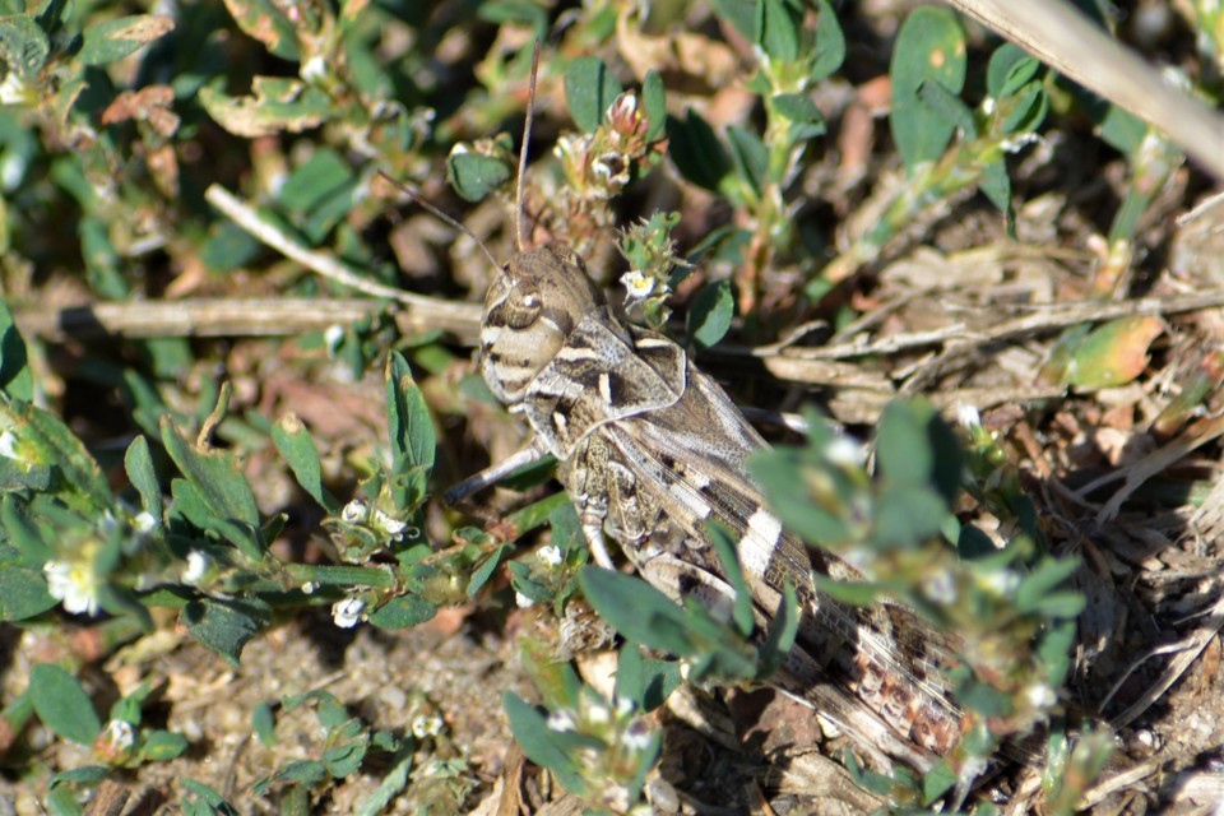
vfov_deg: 3.1
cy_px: 408
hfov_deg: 4.6
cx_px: 612
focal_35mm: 450
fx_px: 15299
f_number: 8
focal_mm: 300
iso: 100
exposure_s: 1/200
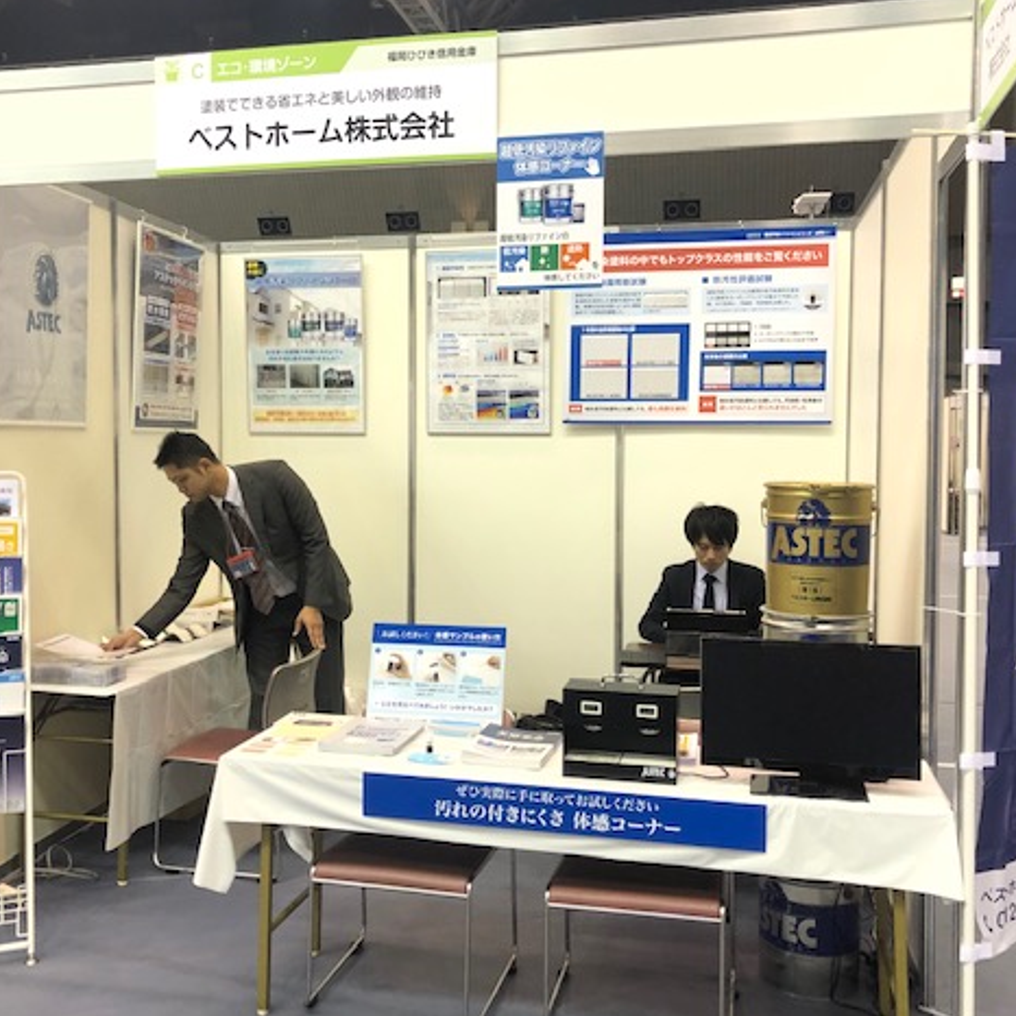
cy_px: 504
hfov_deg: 48.4
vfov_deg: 48.5
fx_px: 1129
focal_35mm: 34
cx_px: 480
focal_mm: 4
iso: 32
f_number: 1.8
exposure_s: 1/30
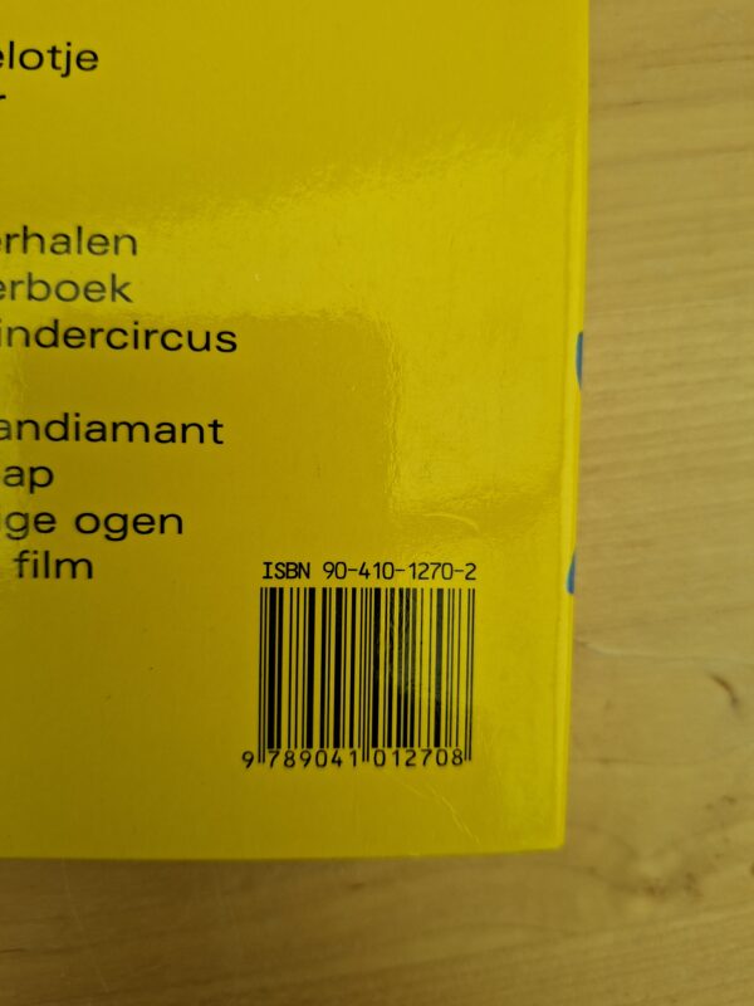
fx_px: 668
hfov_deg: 58.9
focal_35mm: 23
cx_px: 377
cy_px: 503
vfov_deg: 73.9
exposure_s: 1/426
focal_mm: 5.54
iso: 50
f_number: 1.8
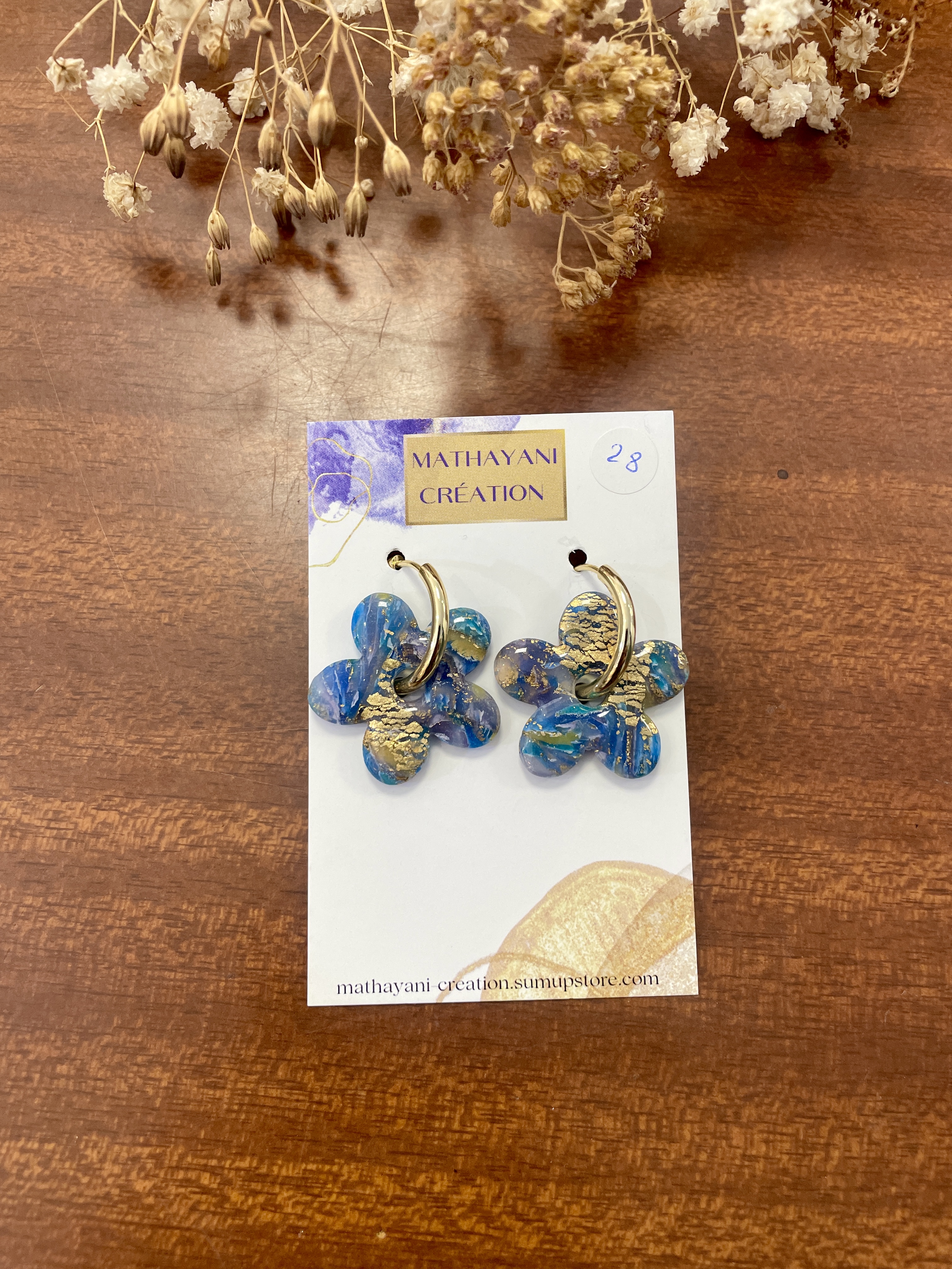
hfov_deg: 53.1
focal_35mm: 26
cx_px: 476
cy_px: 634
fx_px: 953
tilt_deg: -75.1
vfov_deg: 67.3
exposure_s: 1/100
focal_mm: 4.2
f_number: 1.6
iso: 100
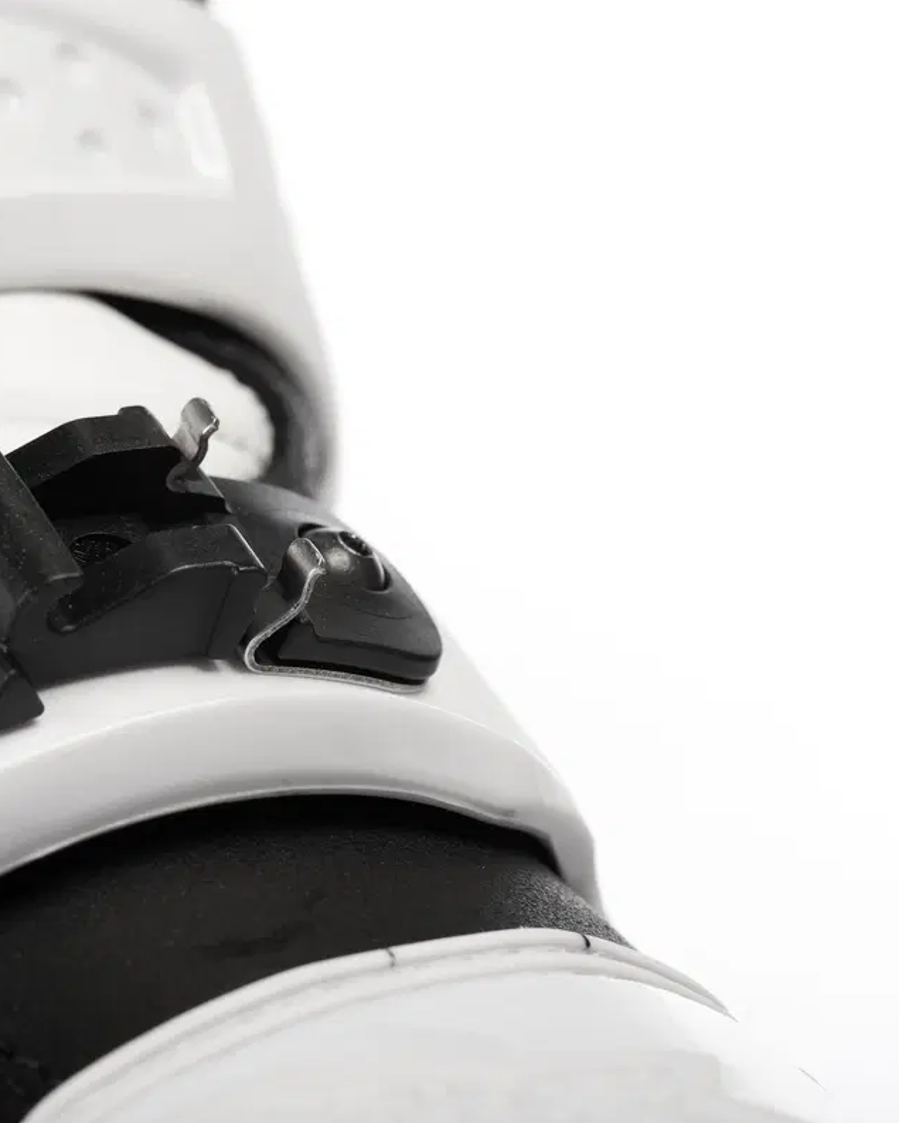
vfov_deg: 12.9
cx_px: 310
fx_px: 4953
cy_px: 563
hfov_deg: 10.4
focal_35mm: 149
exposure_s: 1/200
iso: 100
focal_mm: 105
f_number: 14
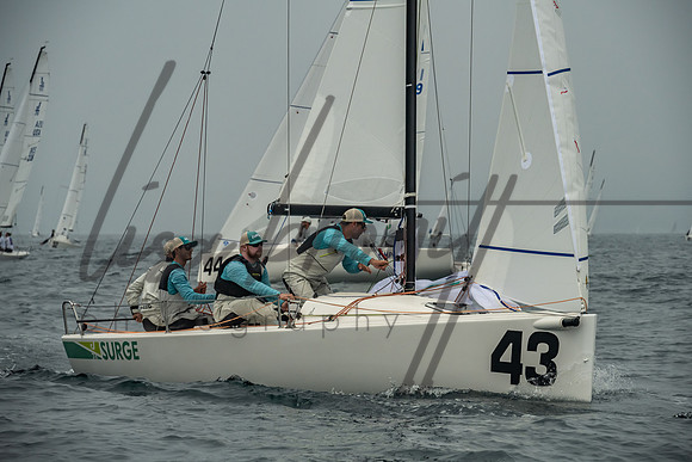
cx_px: 346
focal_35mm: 176
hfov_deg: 11.7
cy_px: 231
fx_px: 3381
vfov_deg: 7.8
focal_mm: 175
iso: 800
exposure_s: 1/3200
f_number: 9
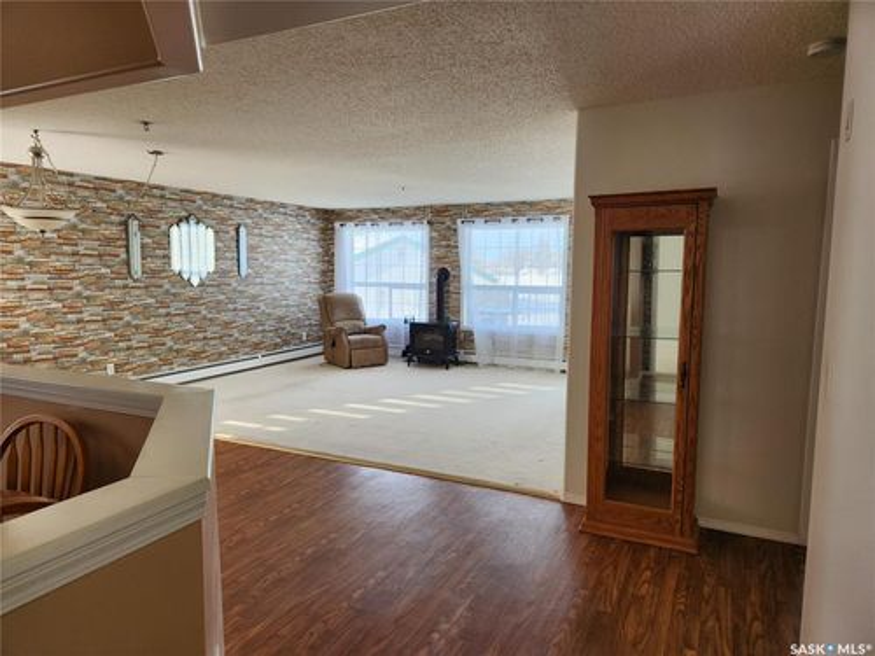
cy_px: 328
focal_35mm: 23
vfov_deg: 58.9
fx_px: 581
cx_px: 438
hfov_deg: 73.9
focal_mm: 5.4
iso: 32
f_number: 1.8
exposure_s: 1/180
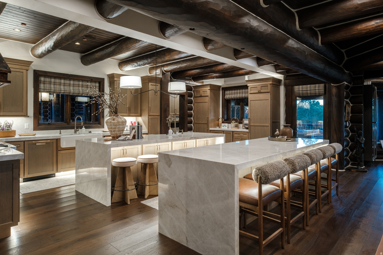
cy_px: 128
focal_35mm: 21
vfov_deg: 59.5
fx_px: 223
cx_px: 192
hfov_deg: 81.2
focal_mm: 13.8
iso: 400
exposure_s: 1/13
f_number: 5.6
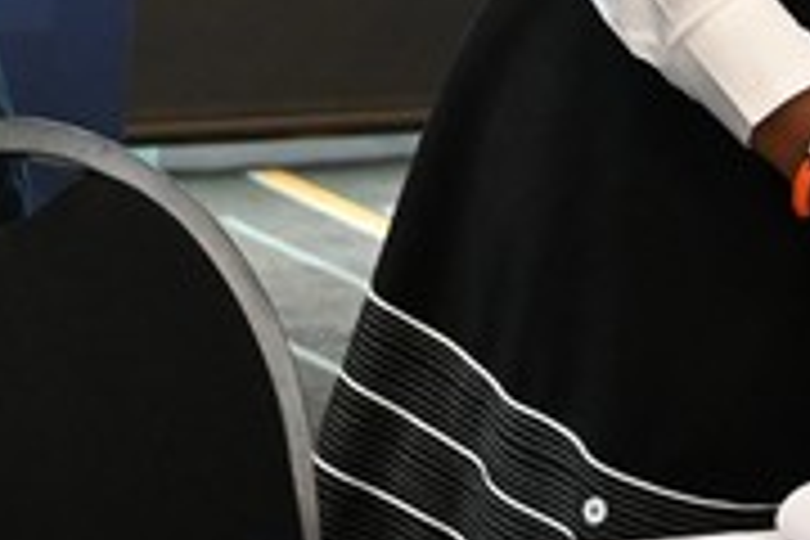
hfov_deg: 10.8
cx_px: -747
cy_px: -342
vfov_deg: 7.7
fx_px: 3937
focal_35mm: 175
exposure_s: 1/60
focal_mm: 35
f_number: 4
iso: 5600
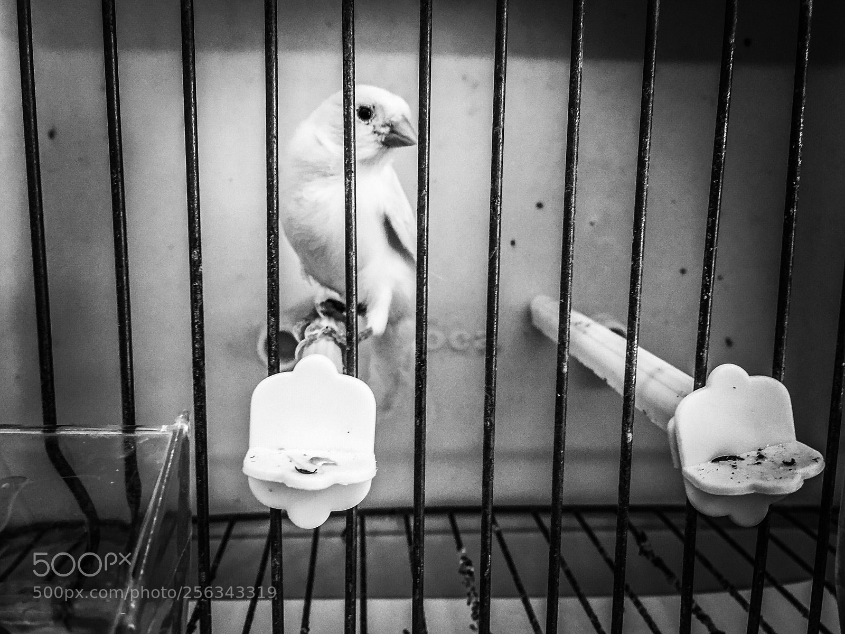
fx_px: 708
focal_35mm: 29
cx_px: 422
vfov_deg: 48.2
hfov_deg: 61.7
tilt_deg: -6.2
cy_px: 317
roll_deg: -1.5
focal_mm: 4.15
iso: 32
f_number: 2.2
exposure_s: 1/50
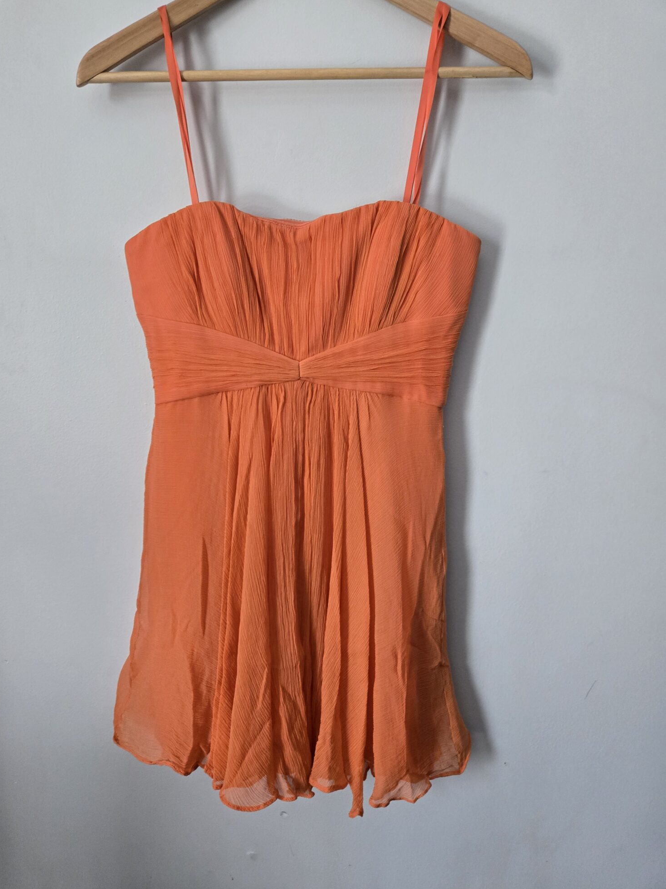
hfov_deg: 56.8
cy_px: 442
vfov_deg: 71.6
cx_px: 320
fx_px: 616
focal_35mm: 24
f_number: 1.8
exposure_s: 1/120
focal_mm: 5.4
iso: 640
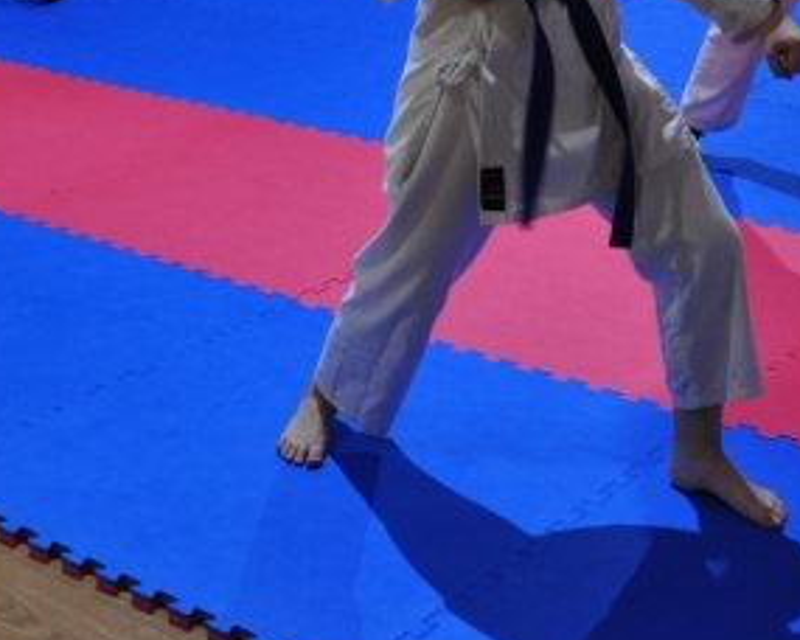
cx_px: 500
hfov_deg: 26.7
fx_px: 1681
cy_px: -15
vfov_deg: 20.8
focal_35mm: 71
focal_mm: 18
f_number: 4.5
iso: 500
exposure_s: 1/10
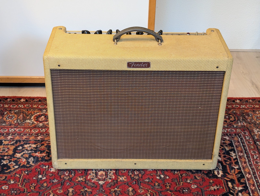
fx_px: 369
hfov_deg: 38.9
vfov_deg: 29.8
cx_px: 130
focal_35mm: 49
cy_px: 98
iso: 104
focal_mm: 6.9
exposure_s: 1/46.4
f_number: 1.68
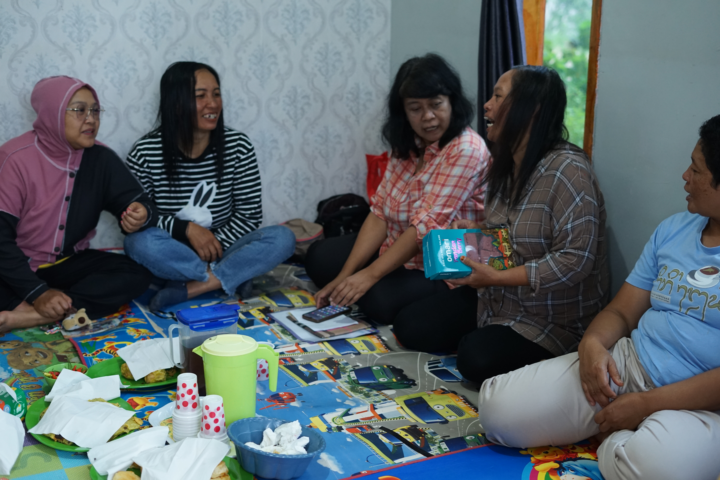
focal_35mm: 50
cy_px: 240
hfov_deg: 39.6
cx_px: 360
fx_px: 1000
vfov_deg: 27.0
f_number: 2.8
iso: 1600
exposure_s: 1/60
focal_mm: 50
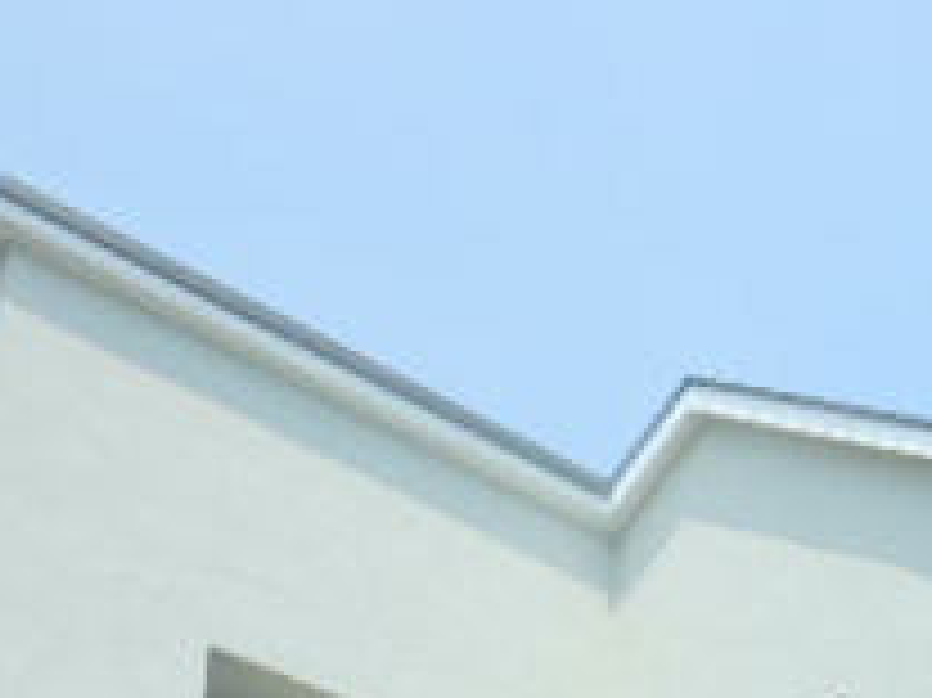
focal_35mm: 102
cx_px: 968
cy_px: 1072
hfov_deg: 18.7
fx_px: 2745
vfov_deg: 13.6
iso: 80
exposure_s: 1/800
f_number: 3.5
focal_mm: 6
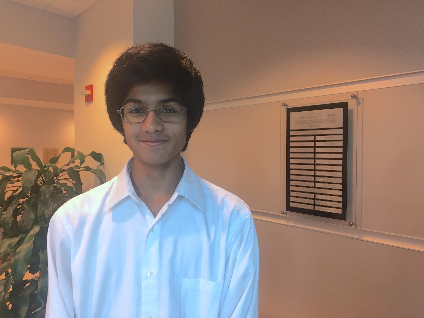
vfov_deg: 48.2
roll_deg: +0.3
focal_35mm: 29
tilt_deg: -1.3
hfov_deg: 61.7
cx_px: 212
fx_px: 355
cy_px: 159
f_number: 2.2
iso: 64
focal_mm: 4.15
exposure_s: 1/30
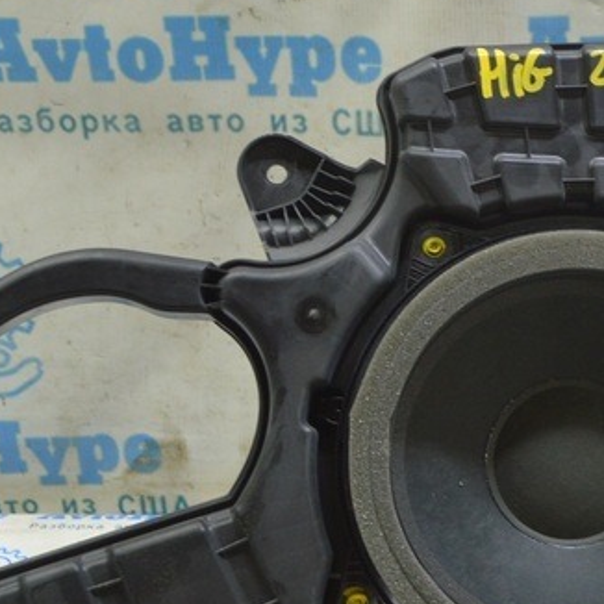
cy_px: 366
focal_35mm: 88
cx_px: 589
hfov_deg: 19.2
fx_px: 1737
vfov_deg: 19.7
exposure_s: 1/20
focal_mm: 22
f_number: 5.6
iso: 400
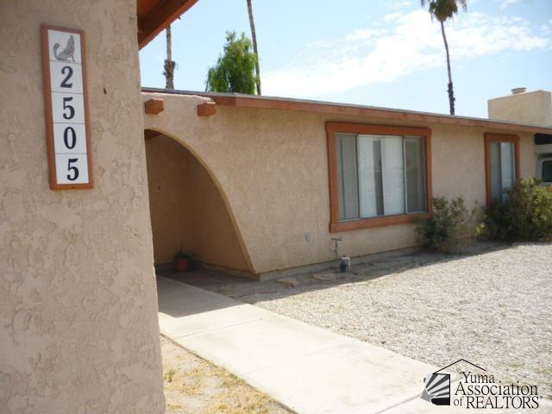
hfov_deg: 63.4
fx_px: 446
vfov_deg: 49.7
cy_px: 207
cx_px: 276
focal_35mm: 28
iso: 100
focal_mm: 5
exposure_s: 1/125
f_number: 9
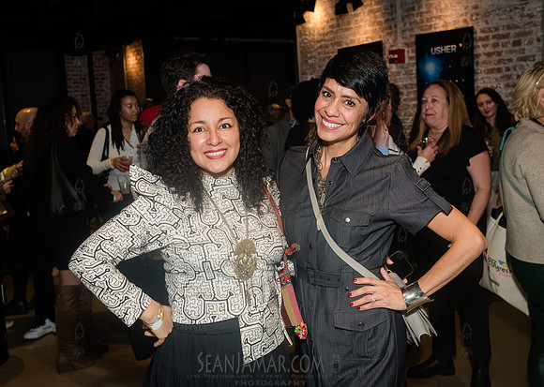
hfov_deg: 46.5
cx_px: 278
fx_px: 632
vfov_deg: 34.0
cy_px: 170
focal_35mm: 41
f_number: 5
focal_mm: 35
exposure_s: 1/400
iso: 8000
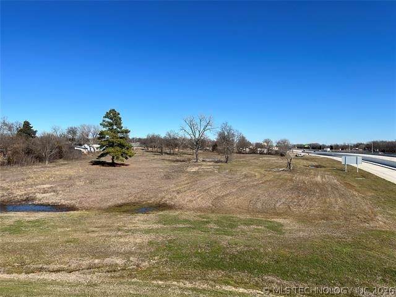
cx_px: 198
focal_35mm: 26
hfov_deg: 67.3
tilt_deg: -0.5
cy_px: 148
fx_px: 297
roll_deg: +0.3
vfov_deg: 53.1
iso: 50
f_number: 1.5
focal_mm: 5.7
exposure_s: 1/5587
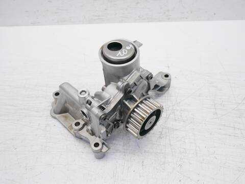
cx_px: 122
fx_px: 226
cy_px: 92
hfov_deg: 56.8
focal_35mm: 32
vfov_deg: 44.2
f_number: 4
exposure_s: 1/100
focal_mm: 16
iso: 200
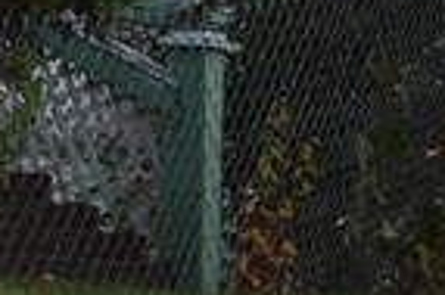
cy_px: -509
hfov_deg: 5.2
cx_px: -1097
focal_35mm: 365
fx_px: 4507
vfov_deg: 3.7
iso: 360
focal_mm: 32
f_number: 5.6
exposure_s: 1/125
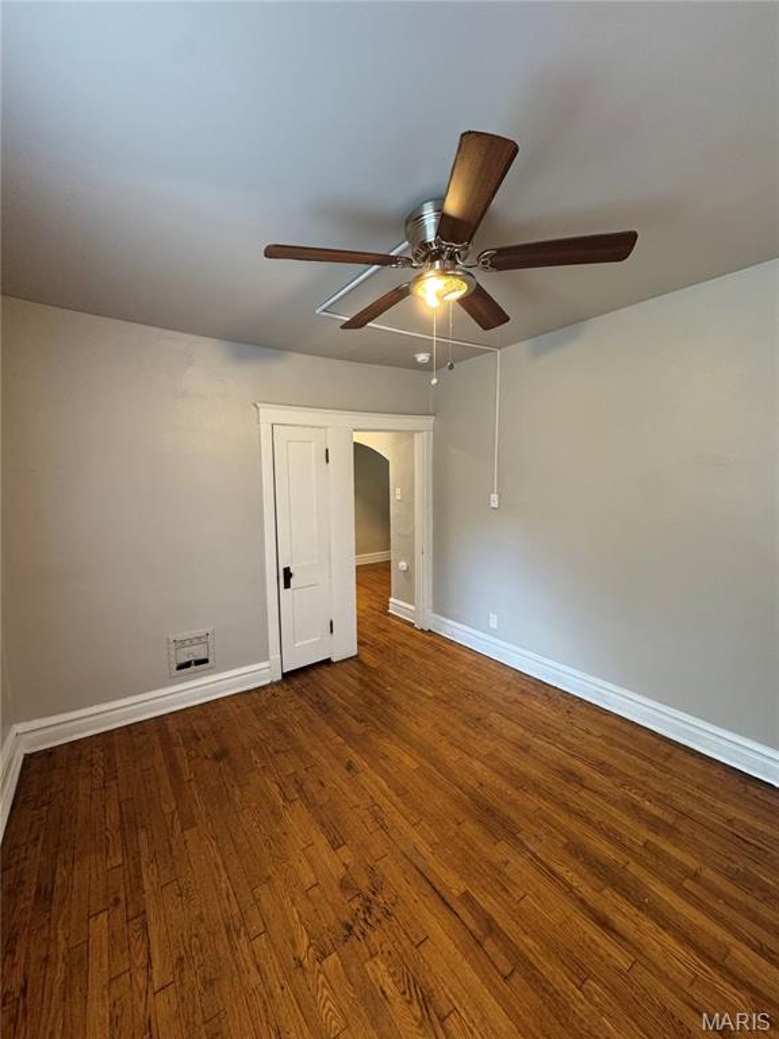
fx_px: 420
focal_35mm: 14
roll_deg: +0.2
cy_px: 520
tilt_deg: -7.2
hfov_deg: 85.7
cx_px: 390
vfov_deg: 102.1
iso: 200
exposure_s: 1/60
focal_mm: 2.22
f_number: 2.2
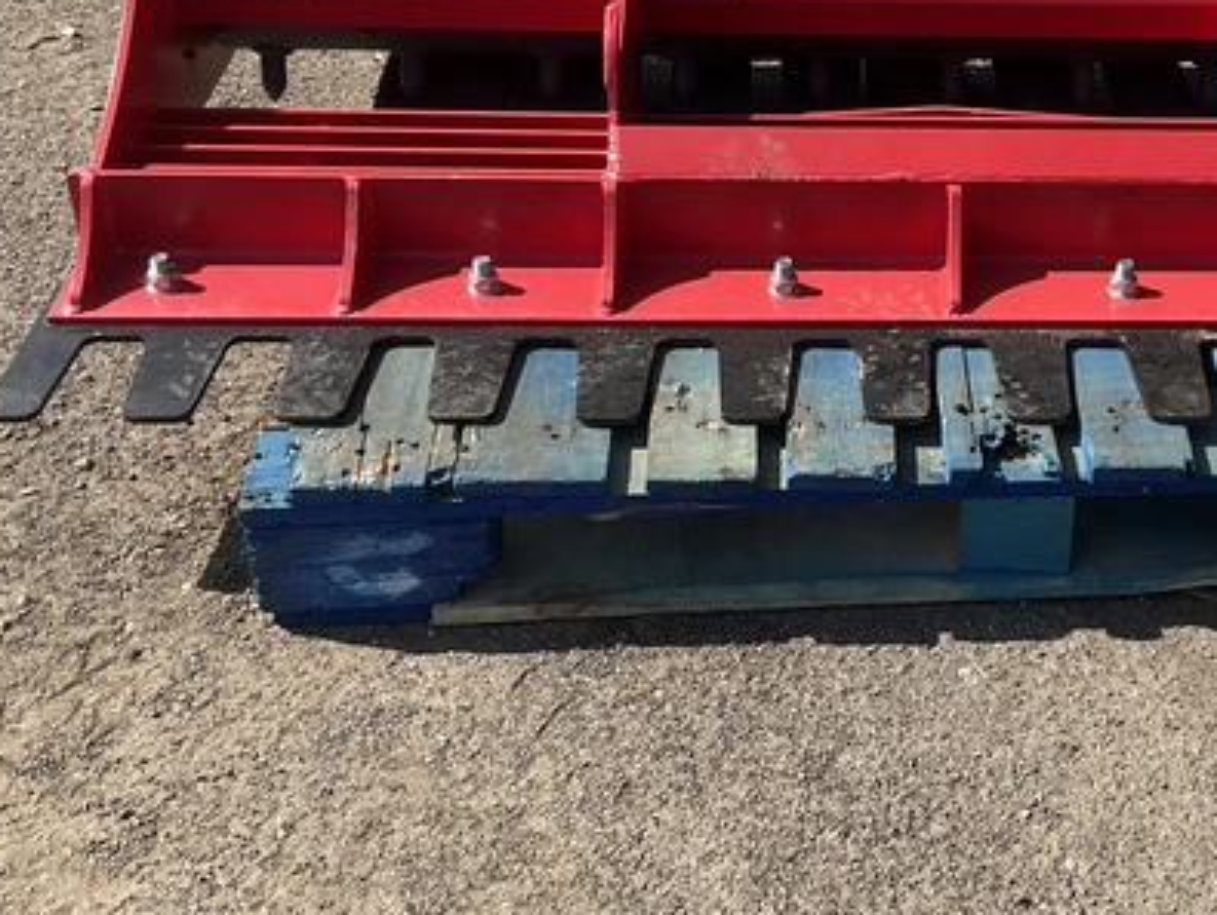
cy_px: 285
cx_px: 918
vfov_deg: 26.4
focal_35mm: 55
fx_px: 1935
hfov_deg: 34.2
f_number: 1.8
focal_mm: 3
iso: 25
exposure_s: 1/978
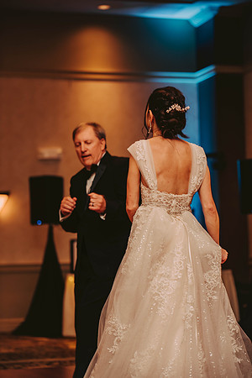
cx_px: 126
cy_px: 189
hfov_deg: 13.4
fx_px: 1071
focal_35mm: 102
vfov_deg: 20.0
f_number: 2.8
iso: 800
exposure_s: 1/60
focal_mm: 102
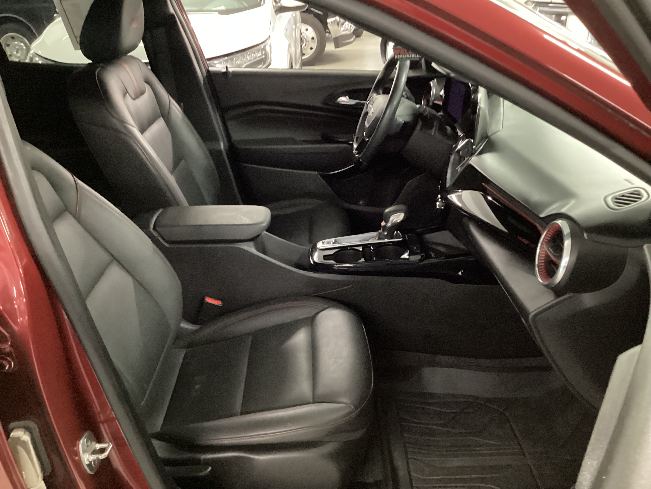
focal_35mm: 31
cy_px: 244
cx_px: 326
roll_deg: +1.7
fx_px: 583
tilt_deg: -26.3
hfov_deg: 58.4
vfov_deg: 45.4
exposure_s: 1/17
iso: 640
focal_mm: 3.3
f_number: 2.4
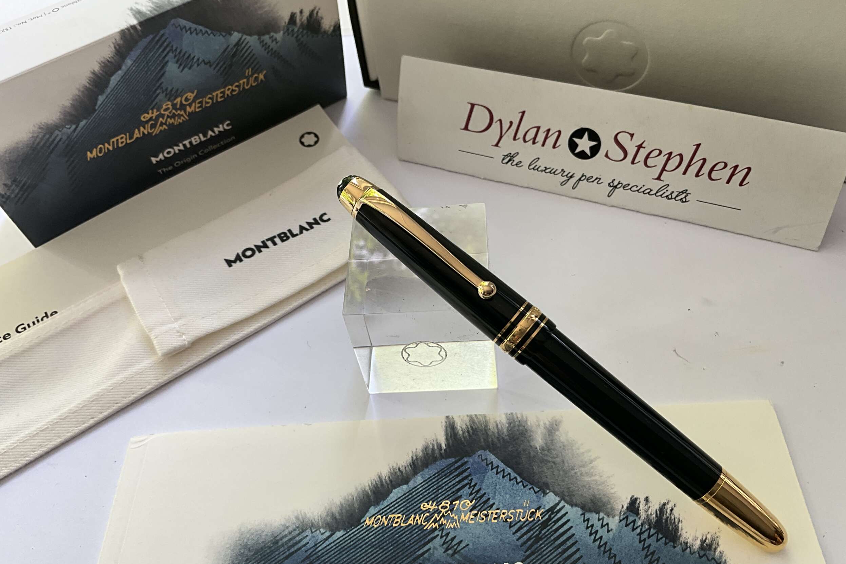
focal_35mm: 31
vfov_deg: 42.3
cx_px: 429
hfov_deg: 60.3
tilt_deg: -51.3
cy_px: 296
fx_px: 728
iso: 32
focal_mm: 3
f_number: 1.8
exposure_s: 1/122
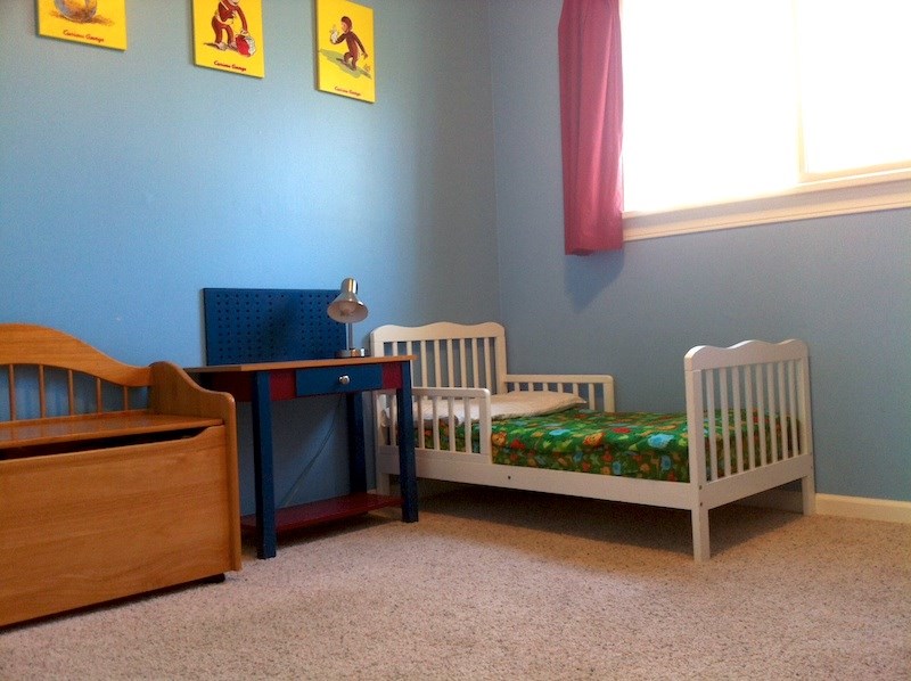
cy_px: 340
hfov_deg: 52.7
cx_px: 456
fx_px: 920
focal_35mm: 35
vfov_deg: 40.6
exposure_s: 1/15
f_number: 2.8
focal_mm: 3.85
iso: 125
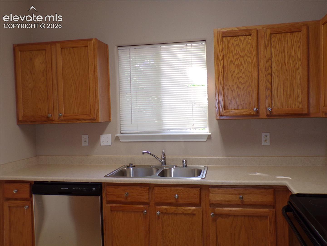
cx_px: 164
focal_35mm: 32
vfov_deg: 44.2
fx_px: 302
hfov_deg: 56.8
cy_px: 123
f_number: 3.2
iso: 127
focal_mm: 5.8
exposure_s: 1/34
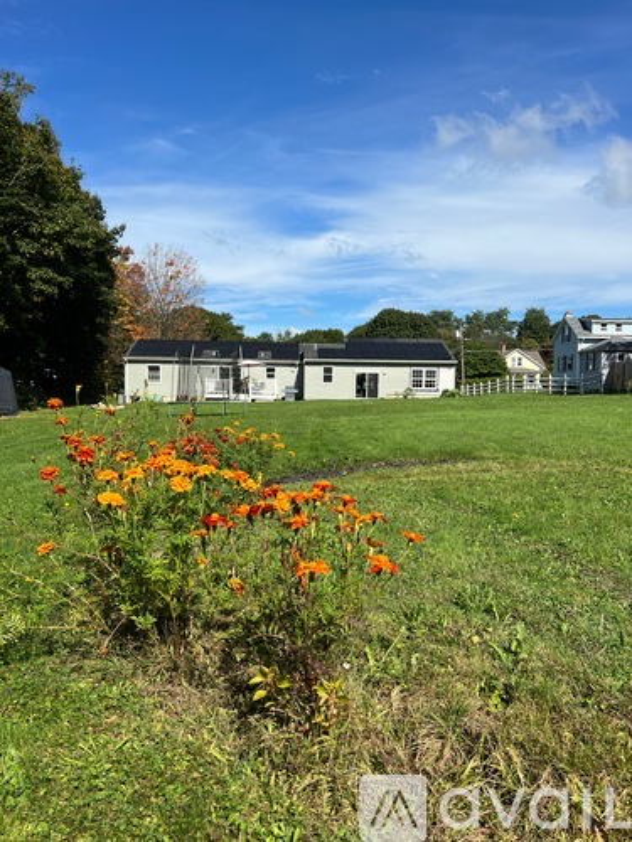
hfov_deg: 53.1
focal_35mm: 26
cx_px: 316
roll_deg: -0.3
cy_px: 421
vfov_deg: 67.3
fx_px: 633
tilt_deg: -2.4
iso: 50
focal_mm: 5.7
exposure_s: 1/4831
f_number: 1.5
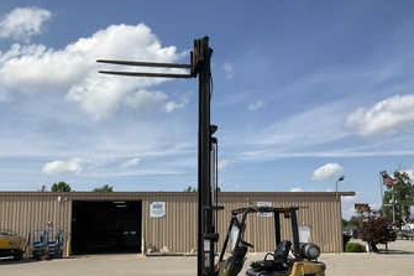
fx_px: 414
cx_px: 195
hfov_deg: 53.1
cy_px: 179
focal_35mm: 36
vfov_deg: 36.5
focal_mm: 3
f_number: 1.8
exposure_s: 1/2667
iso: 25
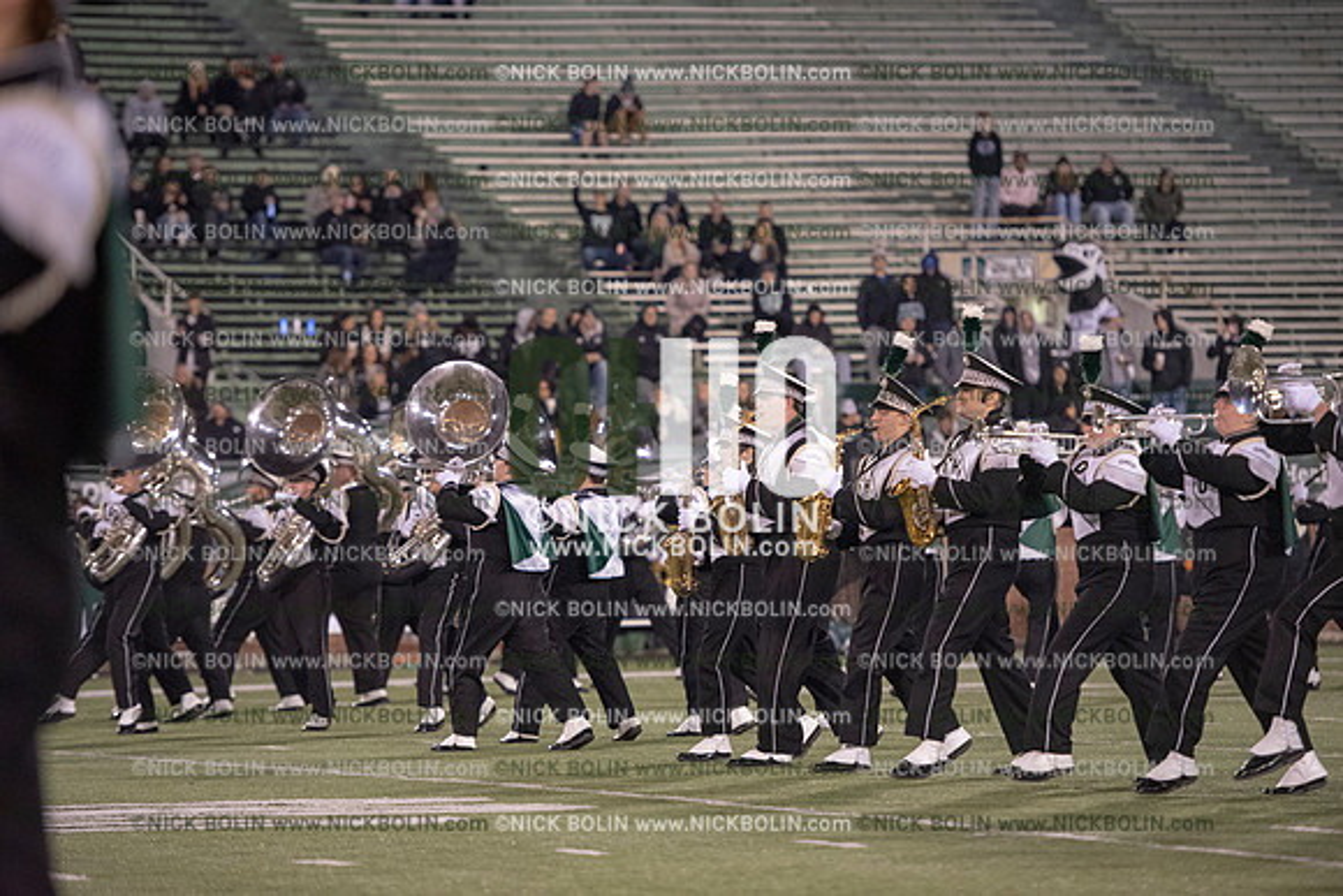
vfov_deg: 8.1
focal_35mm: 170
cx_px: 672
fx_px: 6343
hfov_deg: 12.1
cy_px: 448
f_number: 3.2
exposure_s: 1/1250
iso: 5000
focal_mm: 170
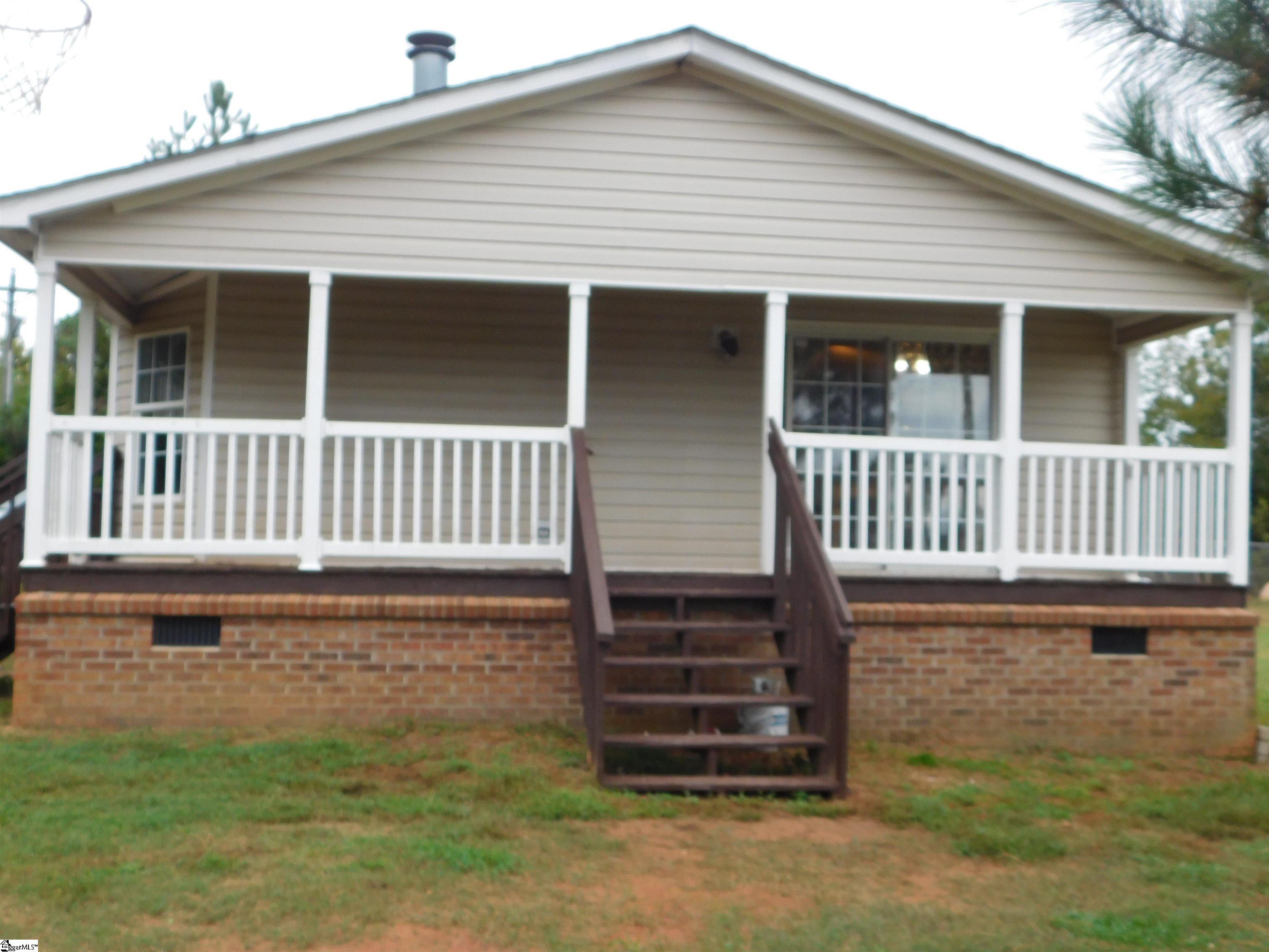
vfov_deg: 36.0
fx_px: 1466
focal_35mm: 40
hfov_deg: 46.8
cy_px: 476
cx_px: 634
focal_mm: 7.1
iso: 125
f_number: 3.6
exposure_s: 1/125
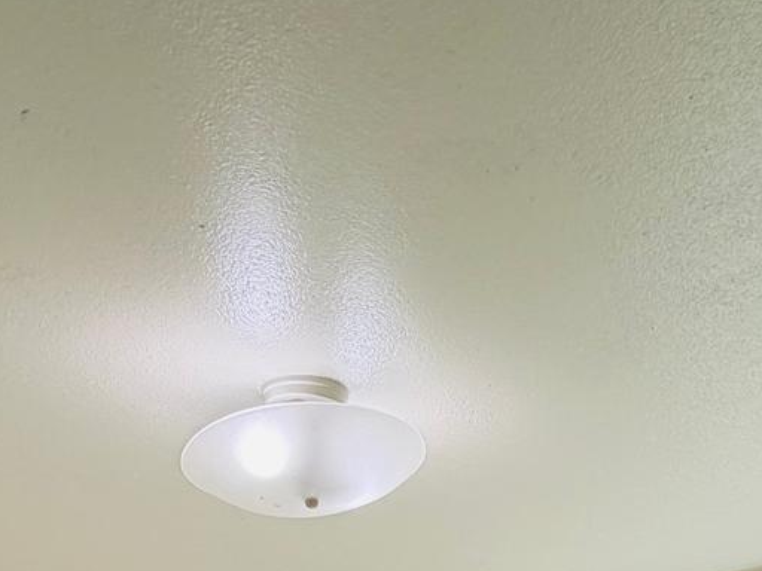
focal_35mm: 56
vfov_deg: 19.2
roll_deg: -0.1
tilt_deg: -7.6
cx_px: 539
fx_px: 1233
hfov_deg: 33.9
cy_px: 1053
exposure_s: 1/182
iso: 40
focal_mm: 2.22
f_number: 2.2
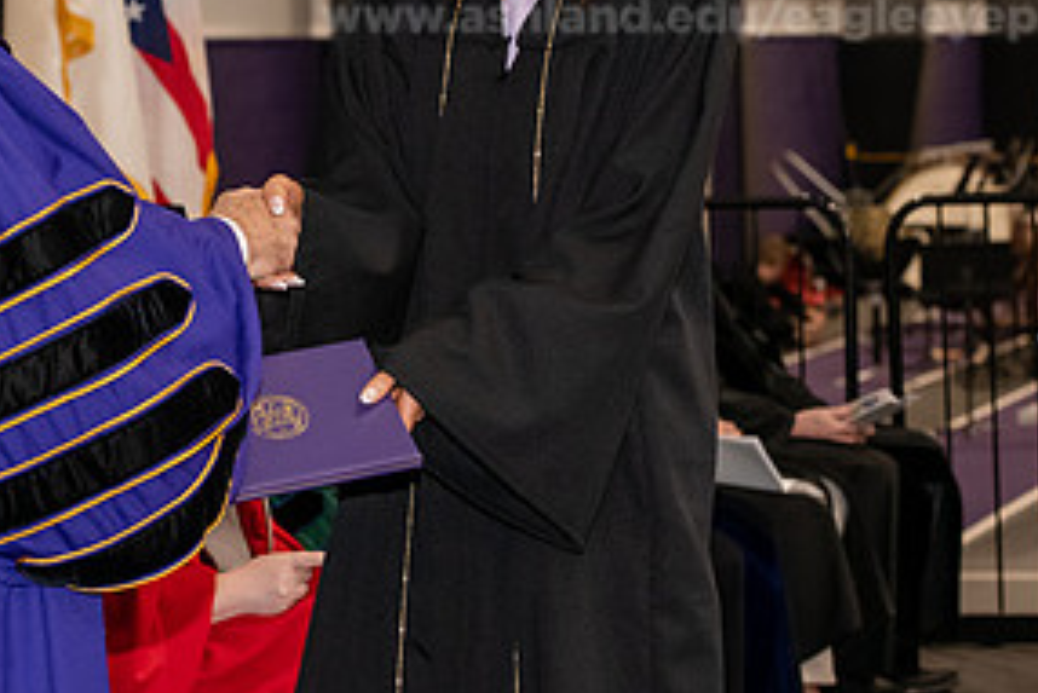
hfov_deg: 14.3
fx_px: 4096
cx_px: 156
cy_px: 93
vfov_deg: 9.6
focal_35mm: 142
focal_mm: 70
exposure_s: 1/200
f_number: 5
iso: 2500
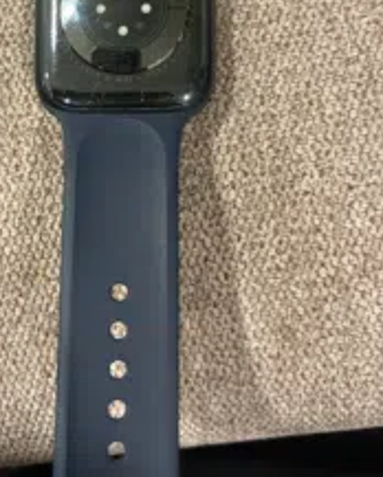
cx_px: 110
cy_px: 125
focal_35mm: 45
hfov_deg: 33.0
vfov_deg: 40.1
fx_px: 637
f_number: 1.6
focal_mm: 5.1
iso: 400
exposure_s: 1/50
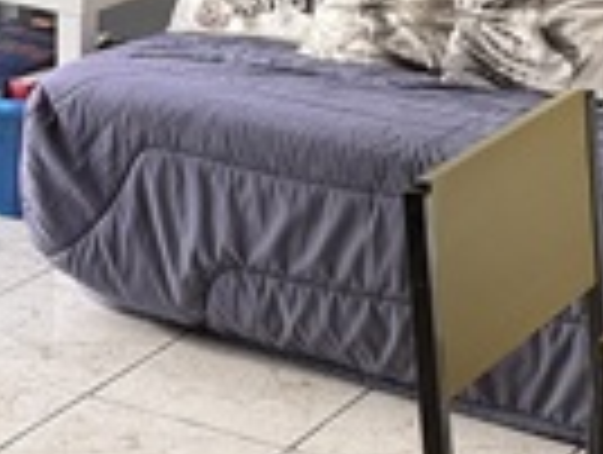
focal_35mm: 143
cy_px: -144
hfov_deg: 13.8
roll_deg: -0.3
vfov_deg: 10.2
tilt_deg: -11.2
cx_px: 243
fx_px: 2495
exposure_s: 1/649
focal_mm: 6.76
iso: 80
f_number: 1.78
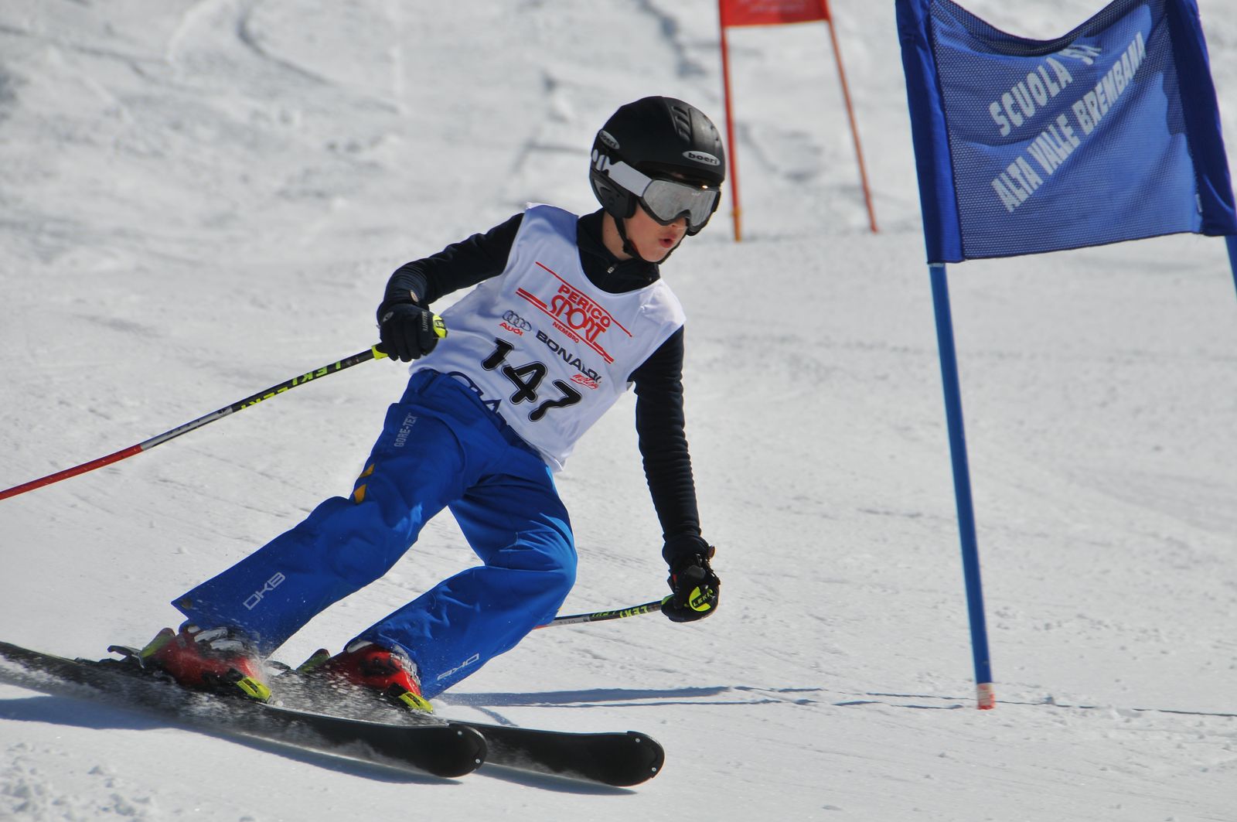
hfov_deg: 6.9
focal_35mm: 300
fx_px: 10297
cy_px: 411
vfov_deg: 4.6
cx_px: 618
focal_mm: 200
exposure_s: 1/1250
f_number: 9
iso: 200
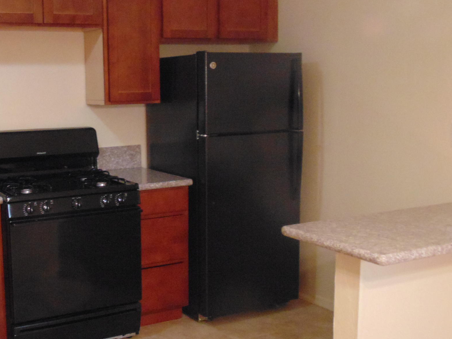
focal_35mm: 48
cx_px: 122
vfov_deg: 30.3
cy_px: 181
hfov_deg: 38.8
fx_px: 627
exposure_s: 1/20
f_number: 3
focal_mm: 4.5
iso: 400
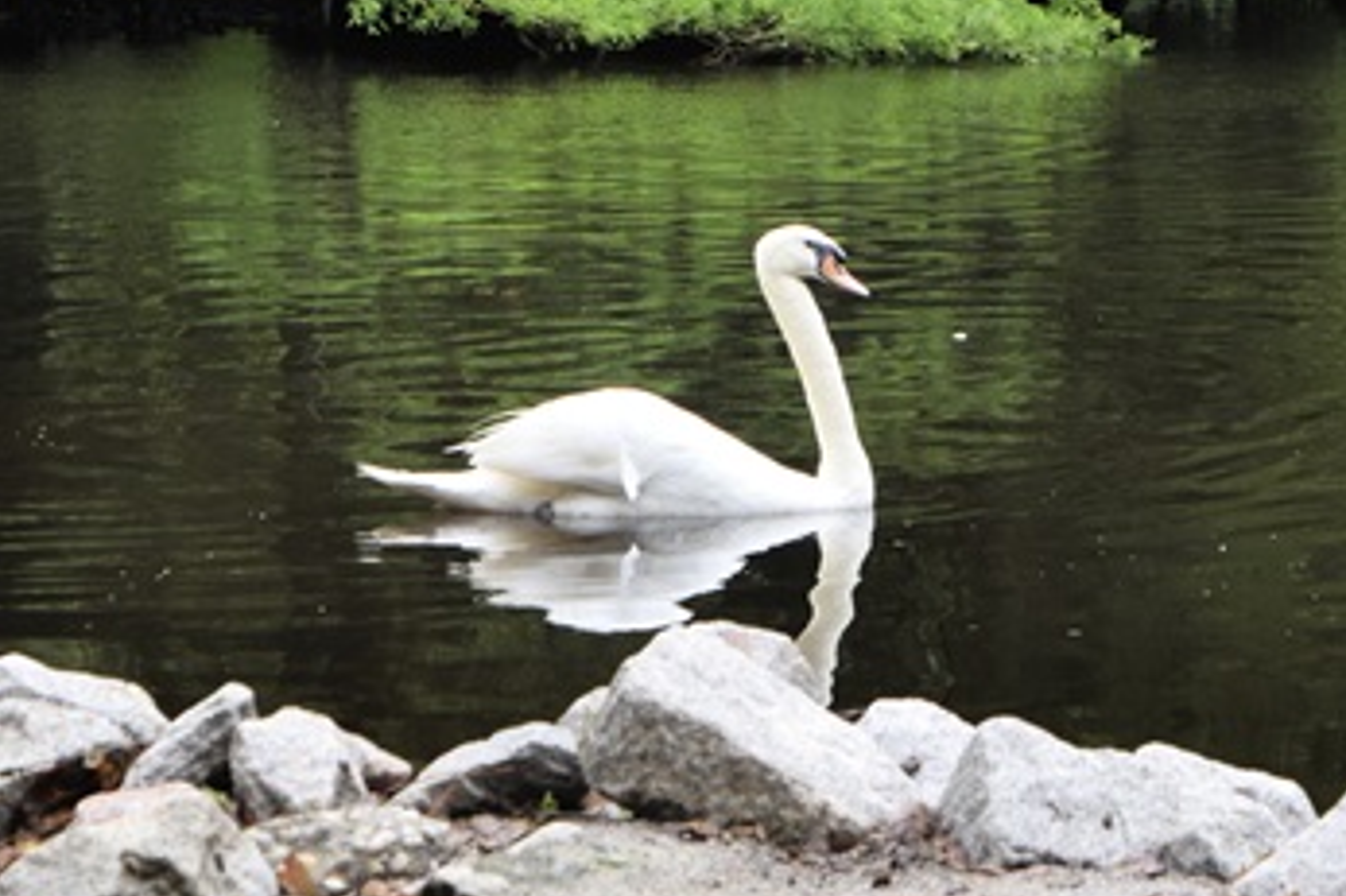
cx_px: 656
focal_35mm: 119
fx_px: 4436
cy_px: 363
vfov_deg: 11.5
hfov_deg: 17.3
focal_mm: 55
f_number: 7.1
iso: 400
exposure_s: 1/200
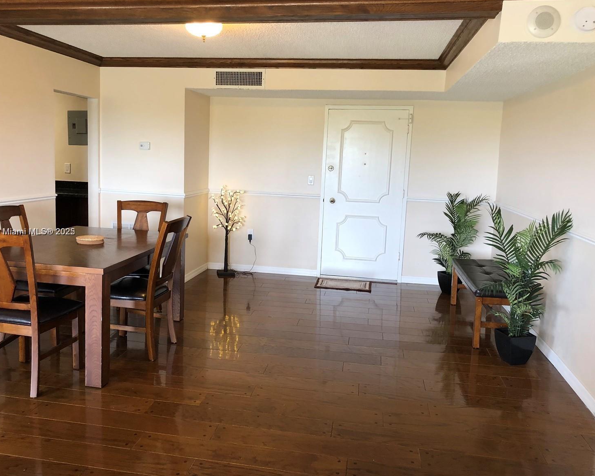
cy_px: 232
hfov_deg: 58.7
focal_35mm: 30
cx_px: 271
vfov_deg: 48.5
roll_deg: -0.6
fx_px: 528
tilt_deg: -7.3
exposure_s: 1/20
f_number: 1.8
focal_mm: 3.99
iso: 40
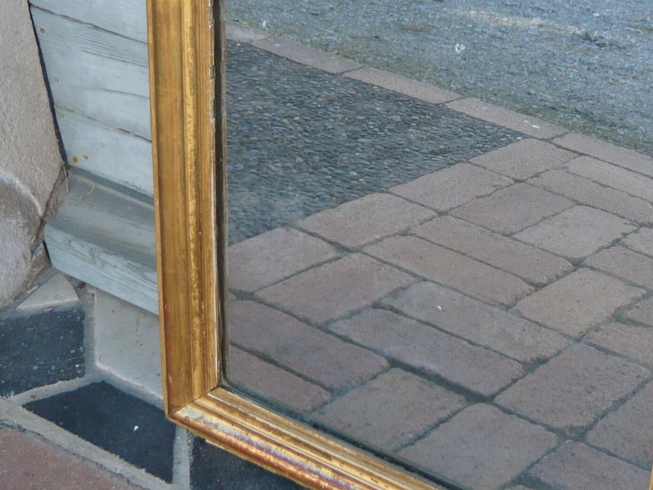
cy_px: 159
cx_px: 432
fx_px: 1414
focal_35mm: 75
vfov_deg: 19.6
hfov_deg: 25.9
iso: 100
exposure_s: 1/100
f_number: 3.1
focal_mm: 5.5
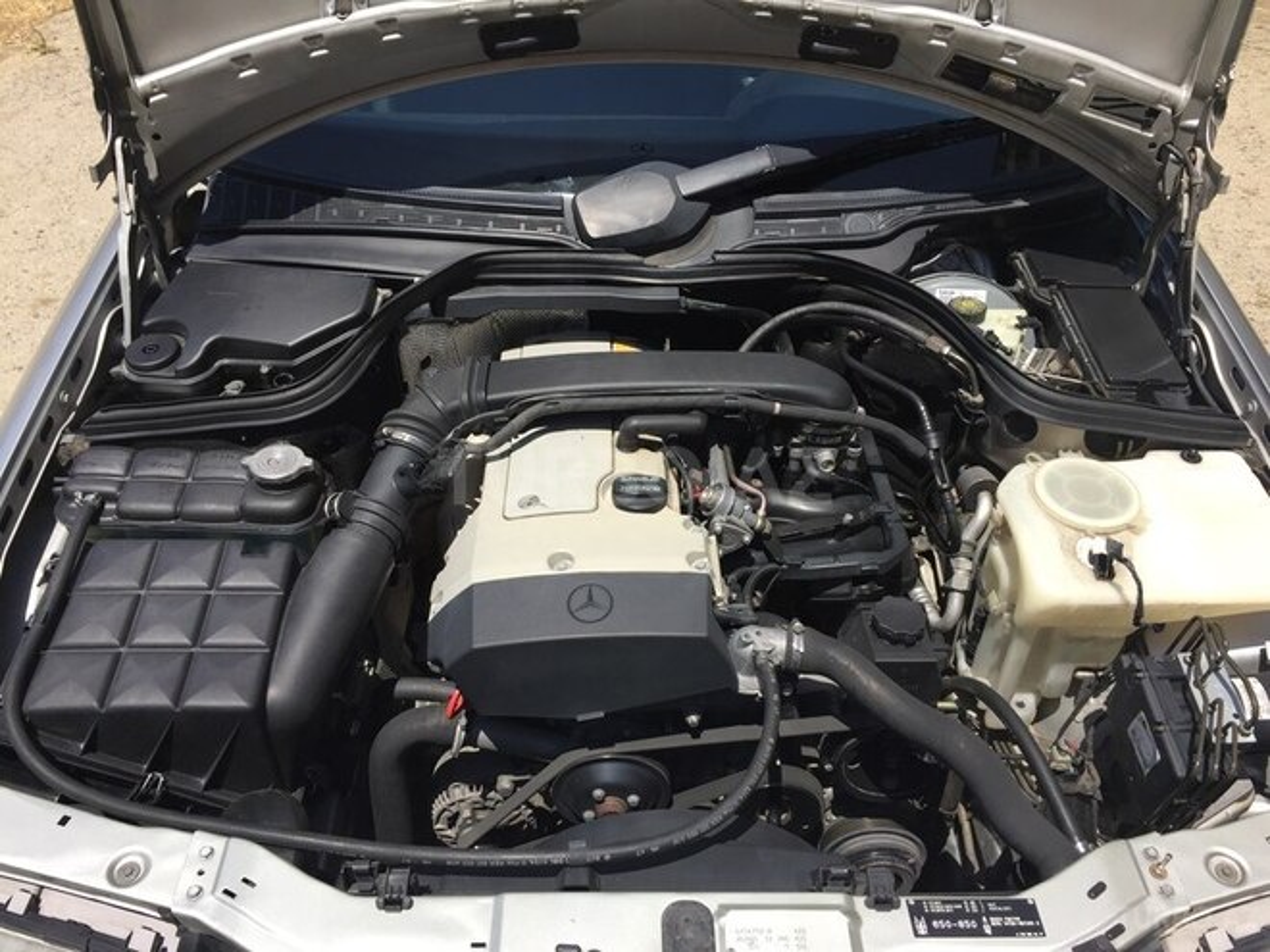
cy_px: 476
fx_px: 1064
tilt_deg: -39.2
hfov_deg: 61.7
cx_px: 635
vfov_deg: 48.2
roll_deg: -1.1
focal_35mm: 29
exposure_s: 1/1464
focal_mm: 4.15
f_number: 2.2
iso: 32
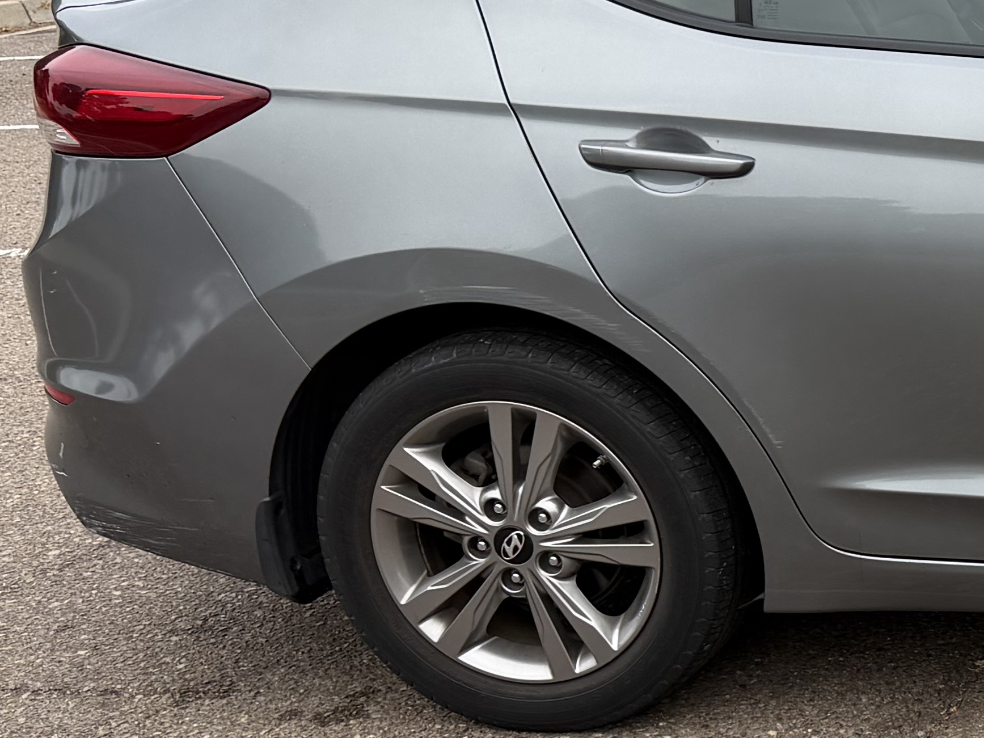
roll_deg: +1.8
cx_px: 1467
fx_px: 2246
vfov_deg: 18.7
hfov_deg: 21.0
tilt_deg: -15.8
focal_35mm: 79
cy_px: 410
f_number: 1.78
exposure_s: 1/336
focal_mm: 6.76
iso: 80
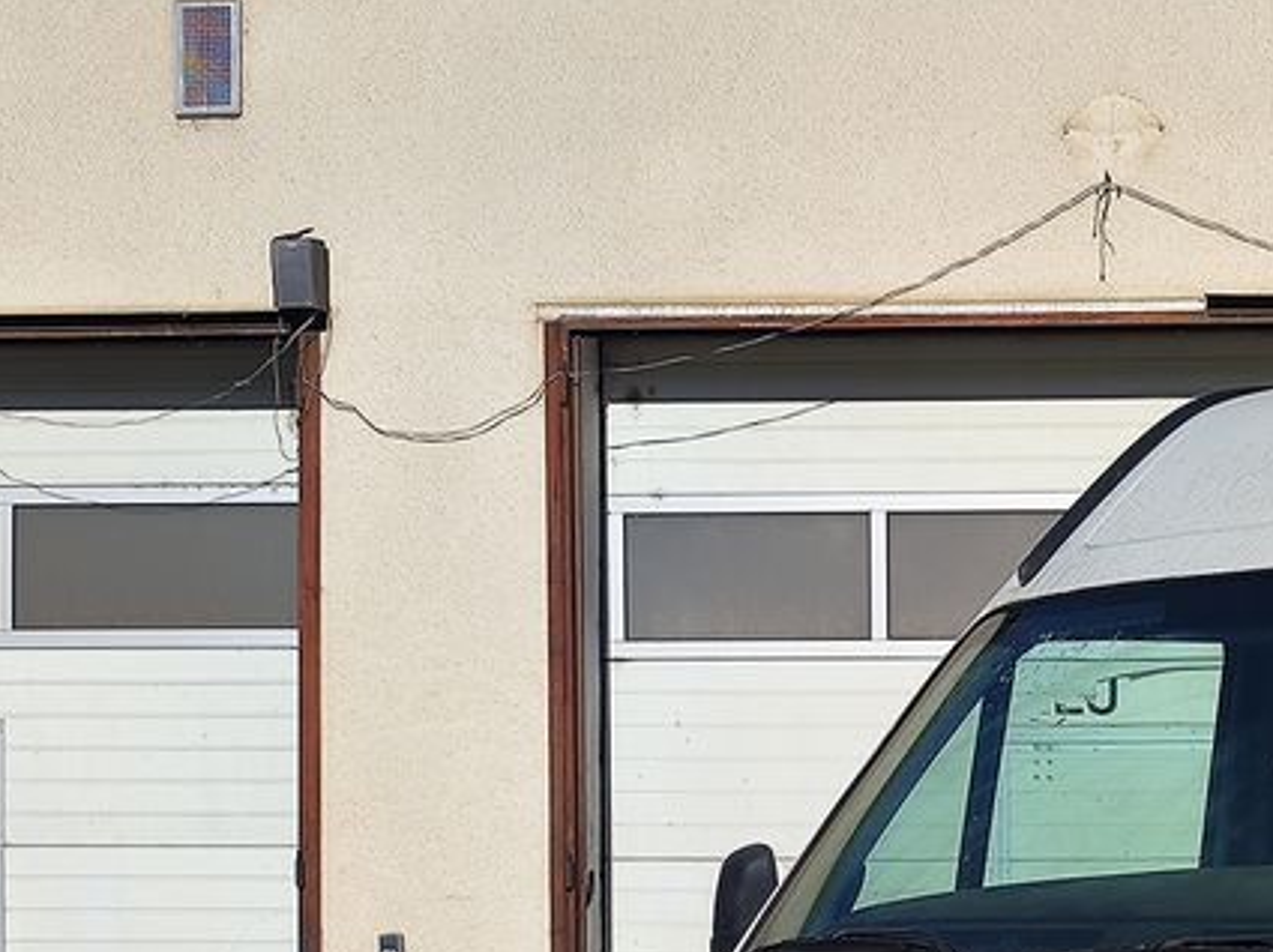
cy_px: 1024
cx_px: 1501
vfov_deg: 21.5
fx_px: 2388
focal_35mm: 65
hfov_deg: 26.7
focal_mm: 7.01
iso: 50
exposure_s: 1/1553
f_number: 1.69
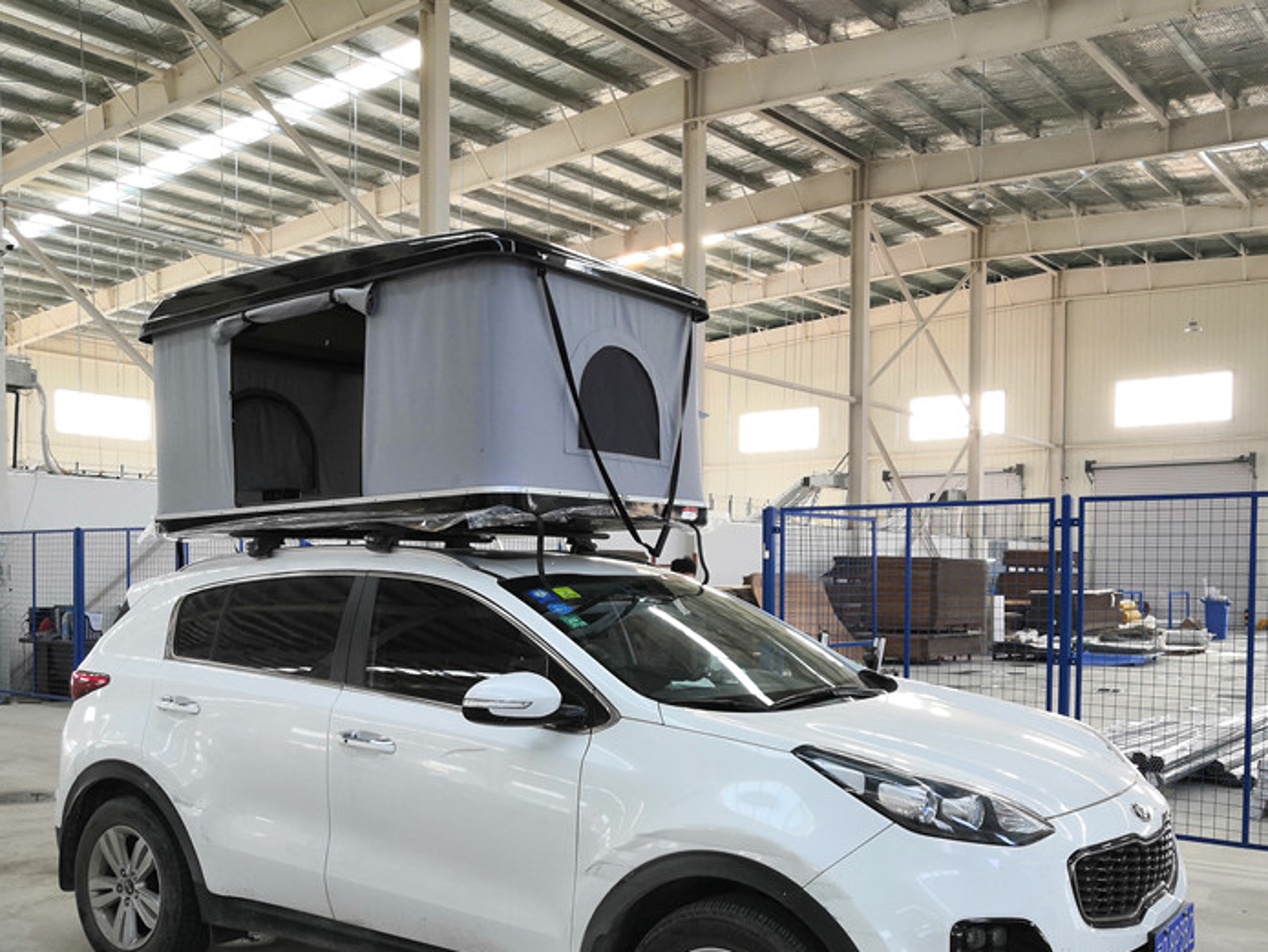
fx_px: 1283
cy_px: 611
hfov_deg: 52.6
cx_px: 654
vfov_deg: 40.4
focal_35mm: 35
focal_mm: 3.95
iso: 80
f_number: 1.8
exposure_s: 1/60
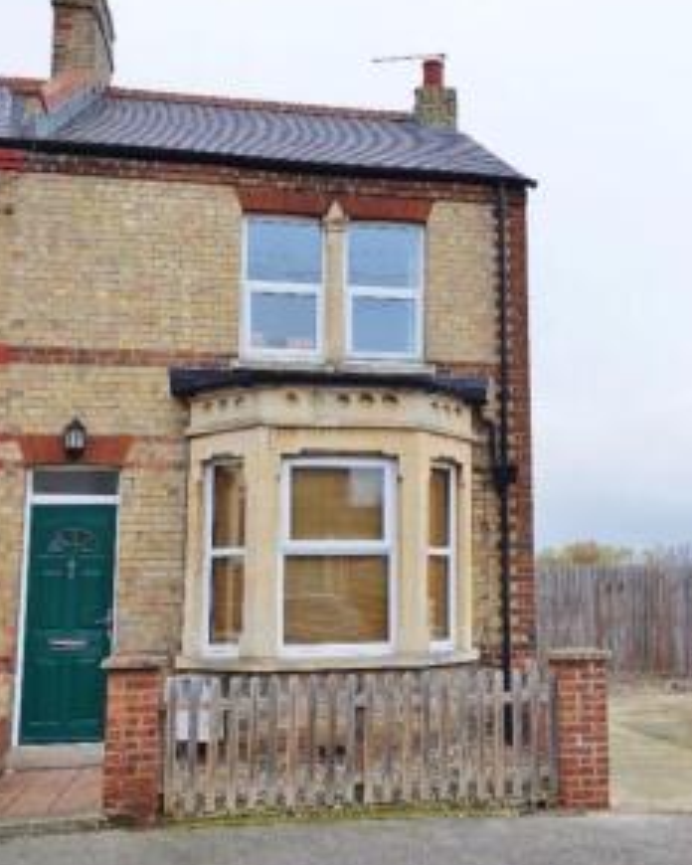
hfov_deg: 39.8
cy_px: 431
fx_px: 947
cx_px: 447
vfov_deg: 49.1
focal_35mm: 37
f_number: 4
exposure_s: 1/125
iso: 125
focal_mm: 8.8
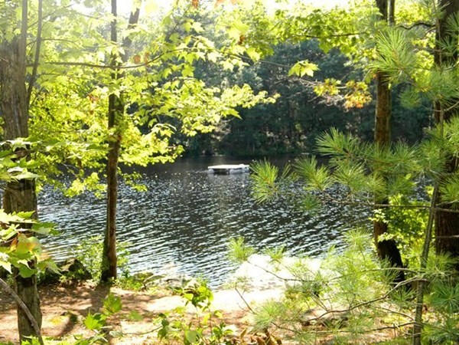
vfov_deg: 35.1
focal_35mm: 41
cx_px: 230
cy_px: 172
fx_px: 544
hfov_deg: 45.8
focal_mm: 7.3
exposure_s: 1/130
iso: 112
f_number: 3.8
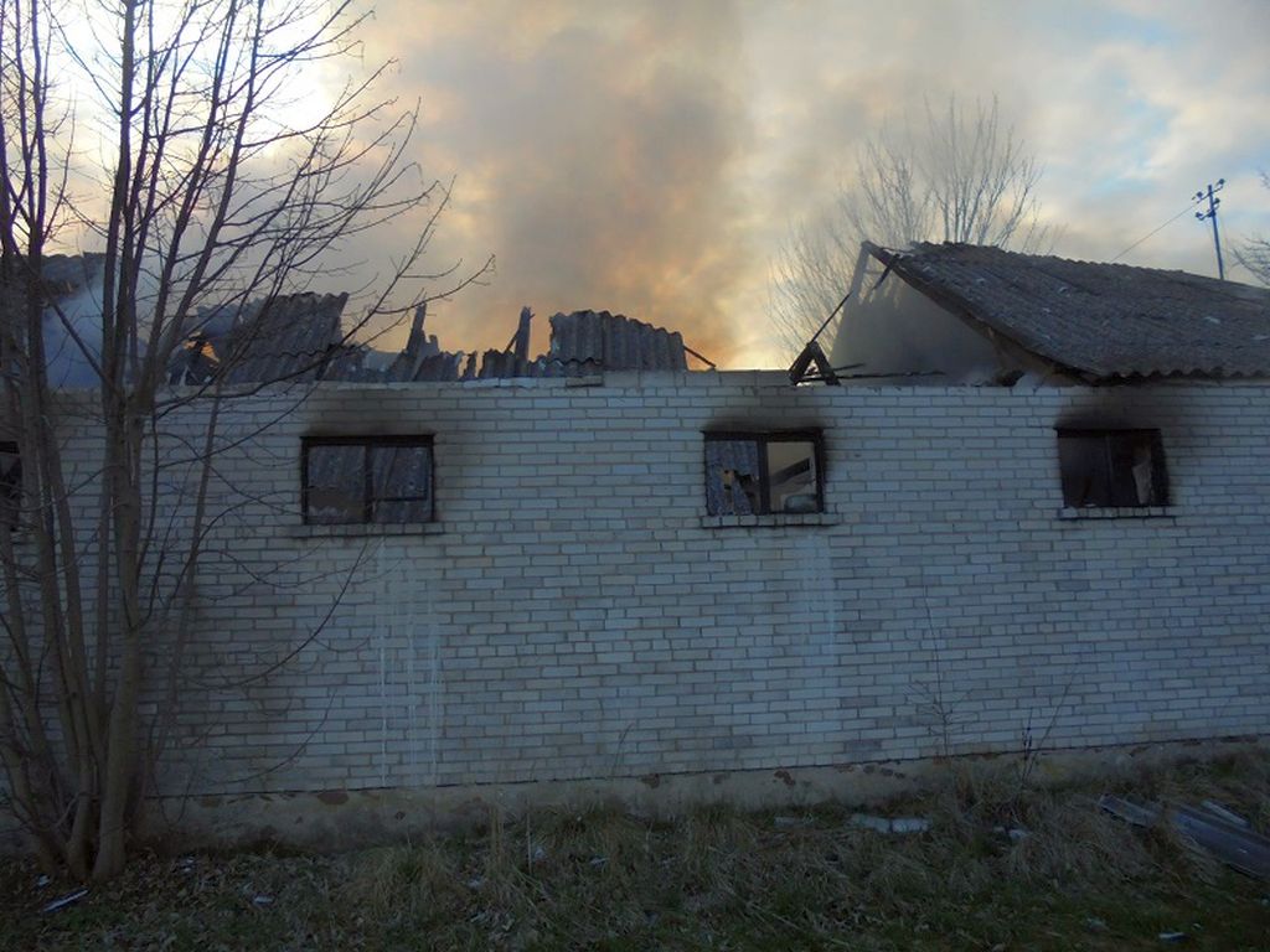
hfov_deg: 67.3
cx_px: 635
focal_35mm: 26
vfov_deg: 53.1
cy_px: 476
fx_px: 954
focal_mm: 4.6
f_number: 3.5
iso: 100
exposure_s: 1/250
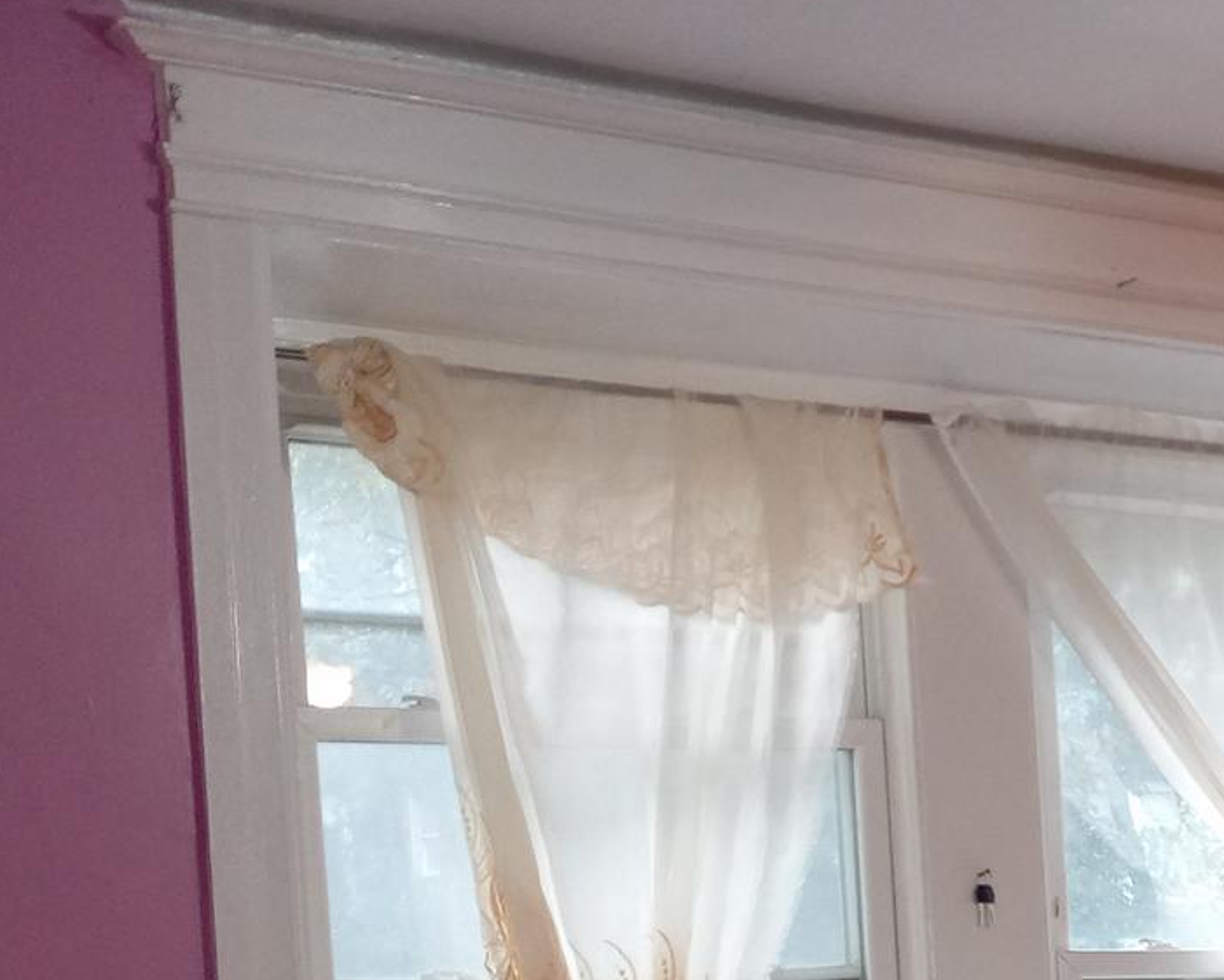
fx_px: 2790
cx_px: 1725
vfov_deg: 18.8
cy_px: 1176
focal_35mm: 77
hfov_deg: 21.5
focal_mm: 3.94
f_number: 1.8
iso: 80
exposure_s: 1/50
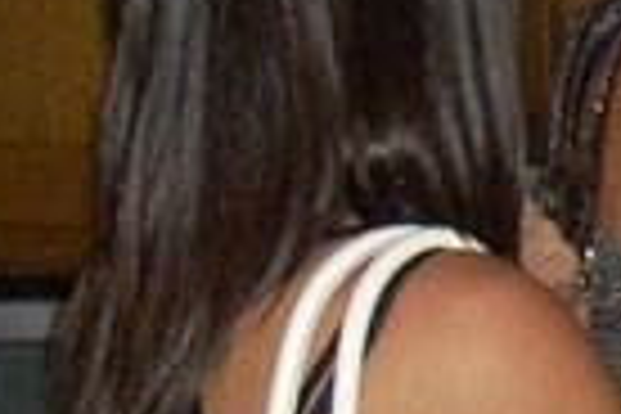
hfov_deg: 5.9
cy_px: 198
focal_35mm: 337
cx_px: 1359
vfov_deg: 4.1
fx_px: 5813
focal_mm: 14.2
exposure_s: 1/80
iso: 100
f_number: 3.7
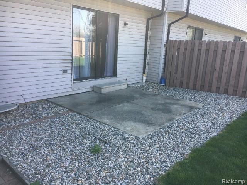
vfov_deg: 48.2
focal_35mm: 29
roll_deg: -3.3
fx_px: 207
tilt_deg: -12.6
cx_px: 124
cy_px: 92
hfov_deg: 61.7
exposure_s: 1/278
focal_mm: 4.15
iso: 25
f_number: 2.2
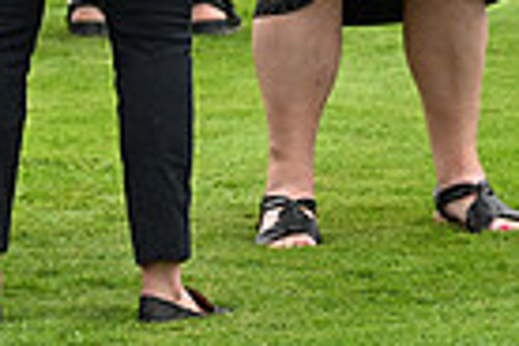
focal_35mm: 630
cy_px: -355
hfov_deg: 3.3
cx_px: 372
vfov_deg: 2.2
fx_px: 9082
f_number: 5
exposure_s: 1/1250
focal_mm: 150
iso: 1000
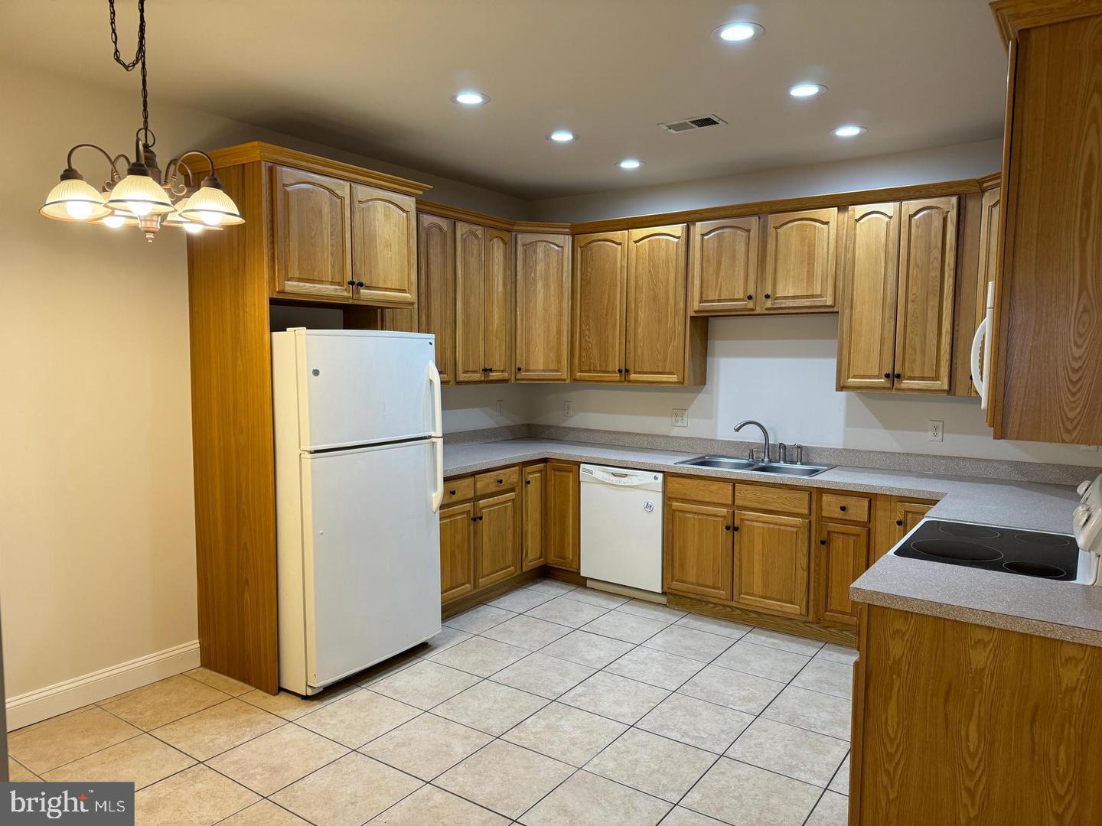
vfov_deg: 56.8
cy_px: 413
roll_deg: +0.2
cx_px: 551
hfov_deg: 71.6
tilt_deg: -4.3
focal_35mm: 24
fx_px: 764
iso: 160
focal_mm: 6.86
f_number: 1.78
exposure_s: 1/120
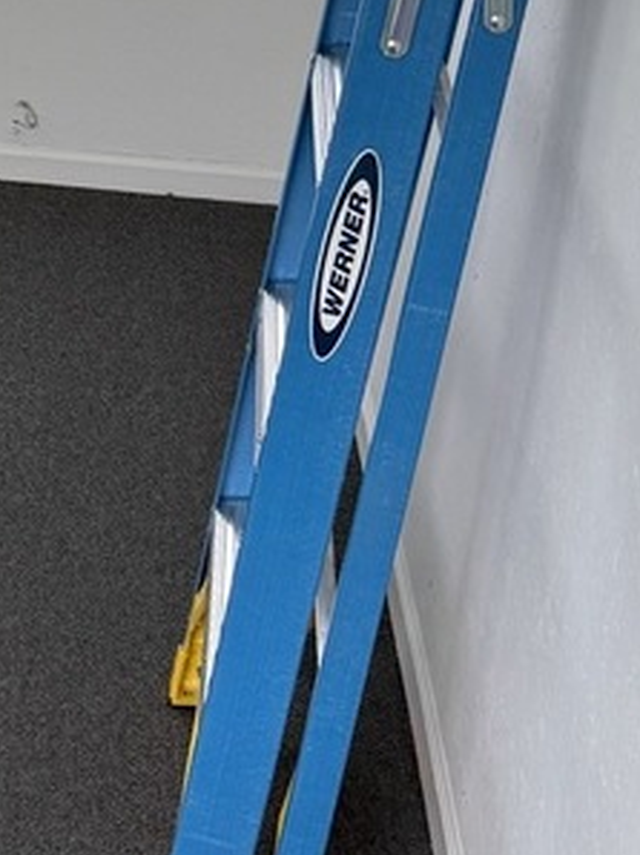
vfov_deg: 21.8
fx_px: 2148
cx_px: -413
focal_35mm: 87
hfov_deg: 15.2
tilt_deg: -15.4
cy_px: 17
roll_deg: -0.5
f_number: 1.78
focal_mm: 6.76
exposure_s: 1/230
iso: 125
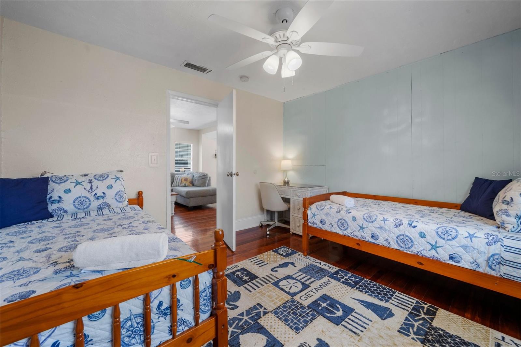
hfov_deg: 108.3
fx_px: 188
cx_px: 260
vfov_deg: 85.4
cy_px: 174
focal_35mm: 13
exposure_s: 1/2.5
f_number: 8
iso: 250
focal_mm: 13
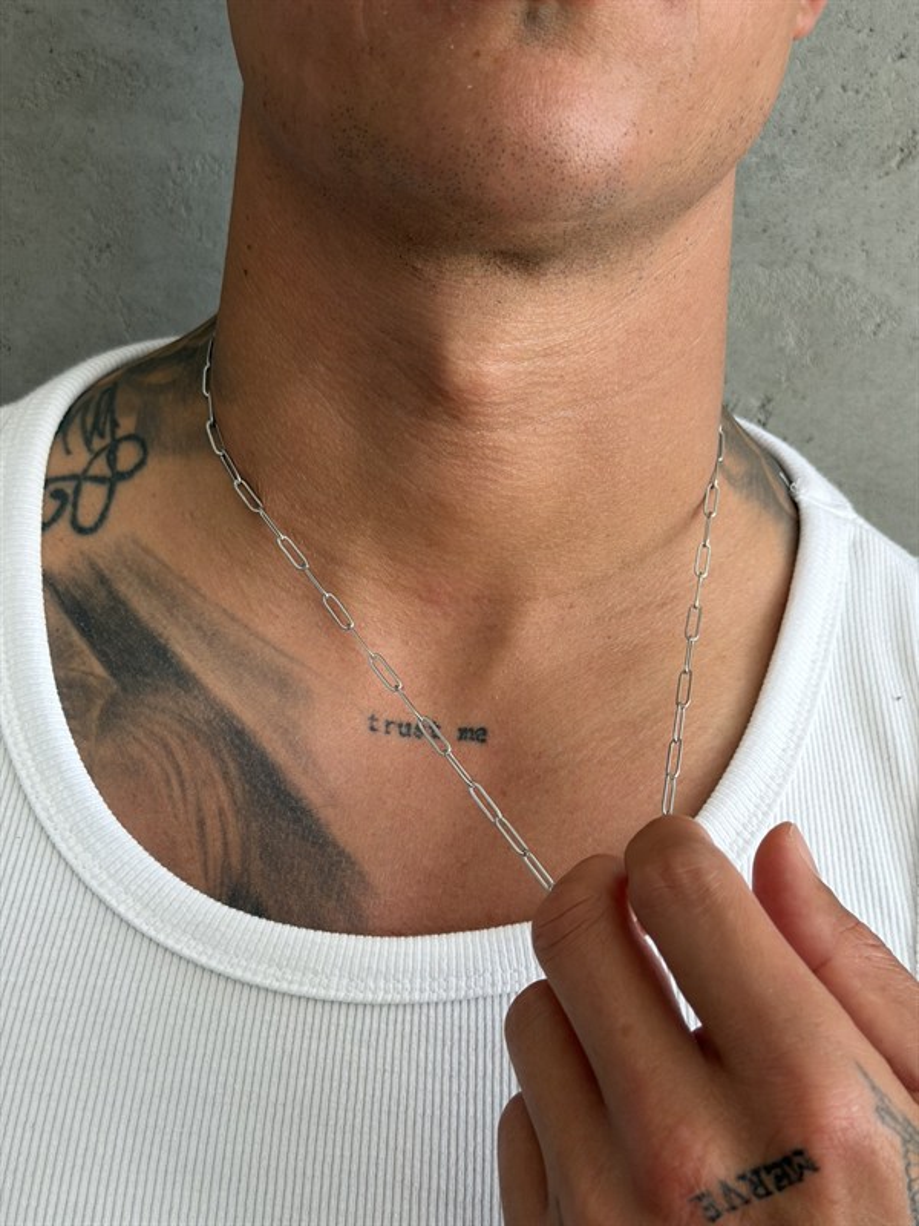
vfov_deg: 39.7
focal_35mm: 48
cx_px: 460
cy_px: 613
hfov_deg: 30.3
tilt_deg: -10.0
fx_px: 1699
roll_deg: -1.7
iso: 80
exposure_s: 1/121
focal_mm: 6.76
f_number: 1.78
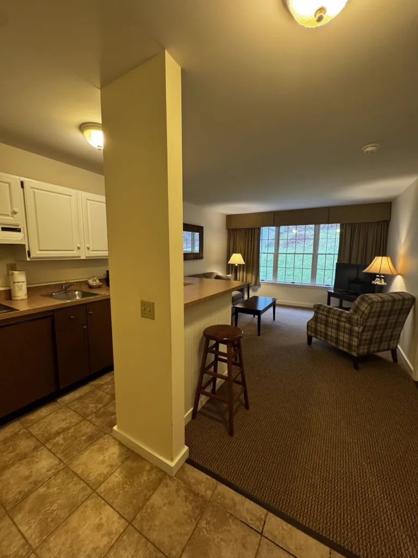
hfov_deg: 85.7
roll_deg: -0.7
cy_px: 279
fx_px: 225
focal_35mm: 14
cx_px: 209
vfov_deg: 102.1
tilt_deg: -9.5
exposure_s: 1/60
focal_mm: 2.22
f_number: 2.2
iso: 320
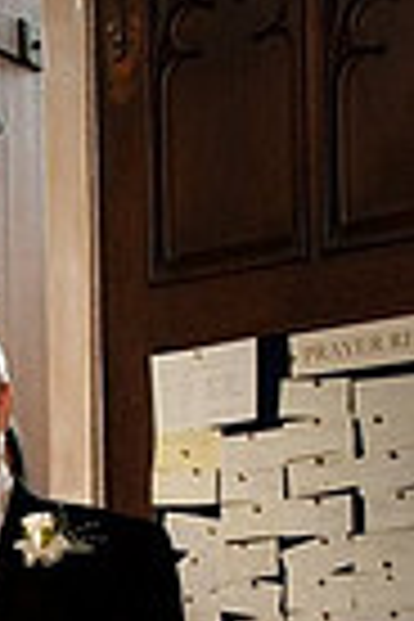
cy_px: 900
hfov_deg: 14.7
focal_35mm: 85
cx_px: -256
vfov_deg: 20.8
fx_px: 1466
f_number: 4.5
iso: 800
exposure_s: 1/125
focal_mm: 26
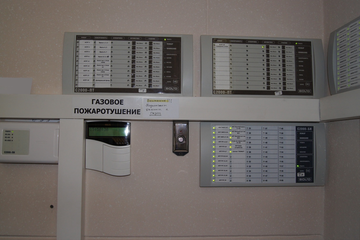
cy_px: 120
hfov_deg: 57.2
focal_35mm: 33
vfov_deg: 39.9
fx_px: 330
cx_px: 180
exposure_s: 1/60
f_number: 5.6
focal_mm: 22
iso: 400
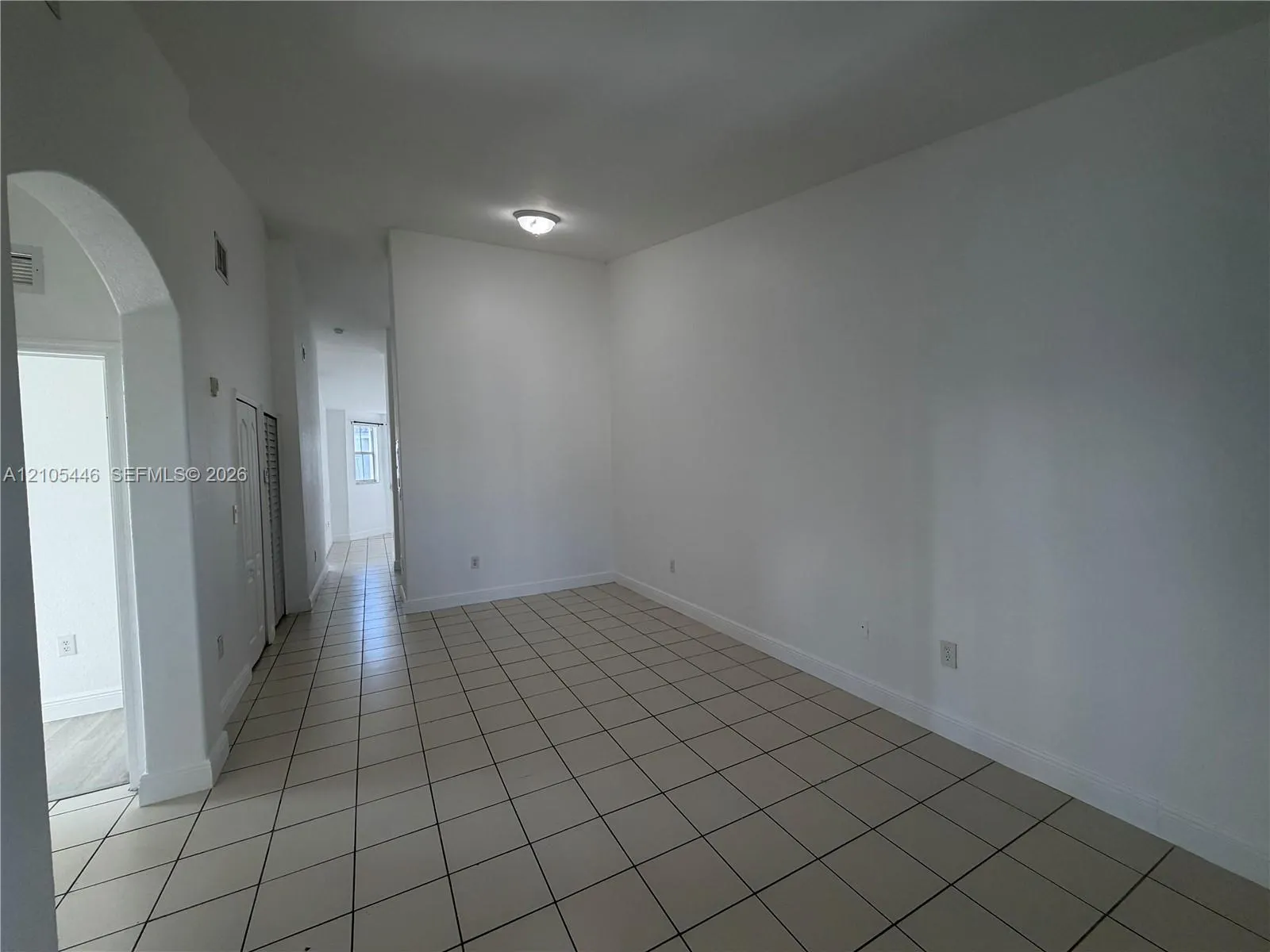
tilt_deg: -2.1
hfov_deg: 102.1
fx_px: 514
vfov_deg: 85.7
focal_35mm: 14
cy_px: 476
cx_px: 635
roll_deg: +2.5
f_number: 2.2
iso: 100
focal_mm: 2.22
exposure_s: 1/120
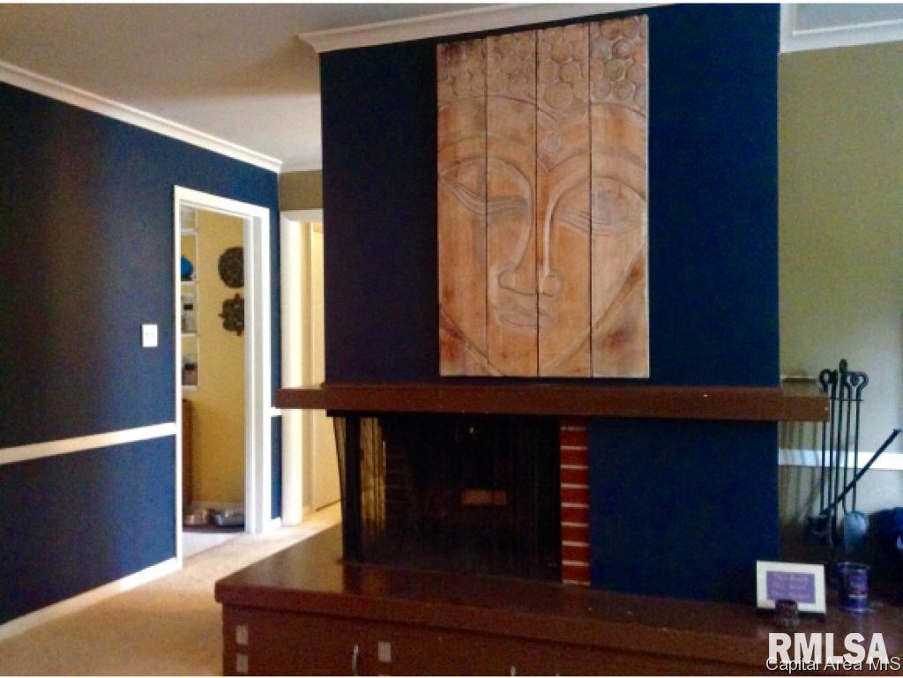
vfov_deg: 40.7
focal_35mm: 35
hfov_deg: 52.6
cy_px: 339
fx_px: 913
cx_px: 452
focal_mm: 4.28
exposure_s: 1/15
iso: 800
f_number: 2.4
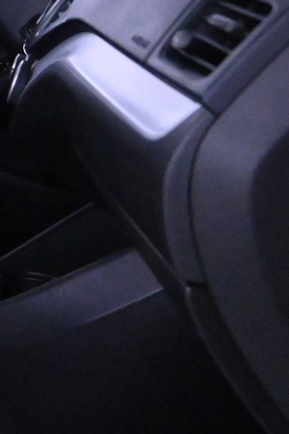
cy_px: 181
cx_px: -329
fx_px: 1048
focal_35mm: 87
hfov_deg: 13.1
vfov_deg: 23.4
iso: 10000
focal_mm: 16
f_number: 3.5
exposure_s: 1/160
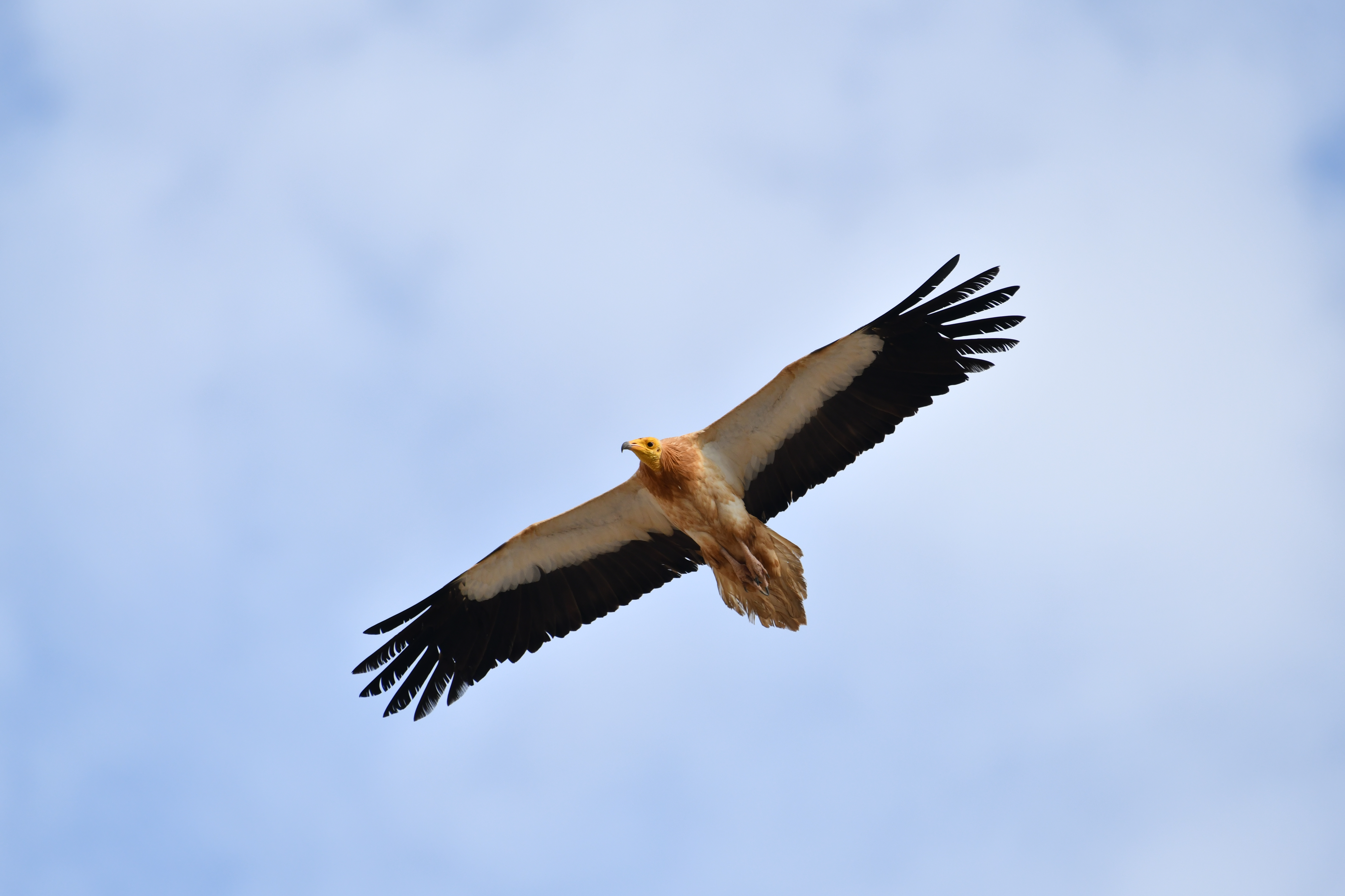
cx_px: 672
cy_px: 448
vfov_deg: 2.3
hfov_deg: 3.4
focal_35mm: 600
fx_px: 22411
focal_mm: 500
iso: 400
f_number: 7.1
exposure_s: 1/1000
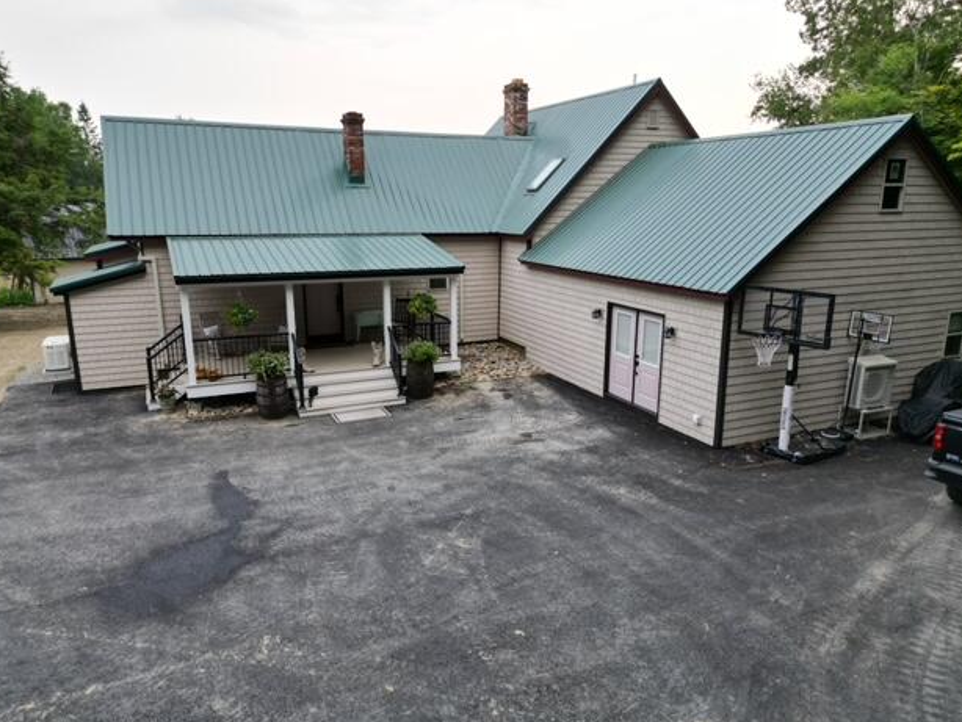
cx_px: 484
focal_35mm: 25
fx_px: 695
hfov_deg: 69.4
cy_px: 362
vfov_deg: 54.9
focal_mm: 6.72
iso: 140
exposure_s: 1/400
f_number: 1.7
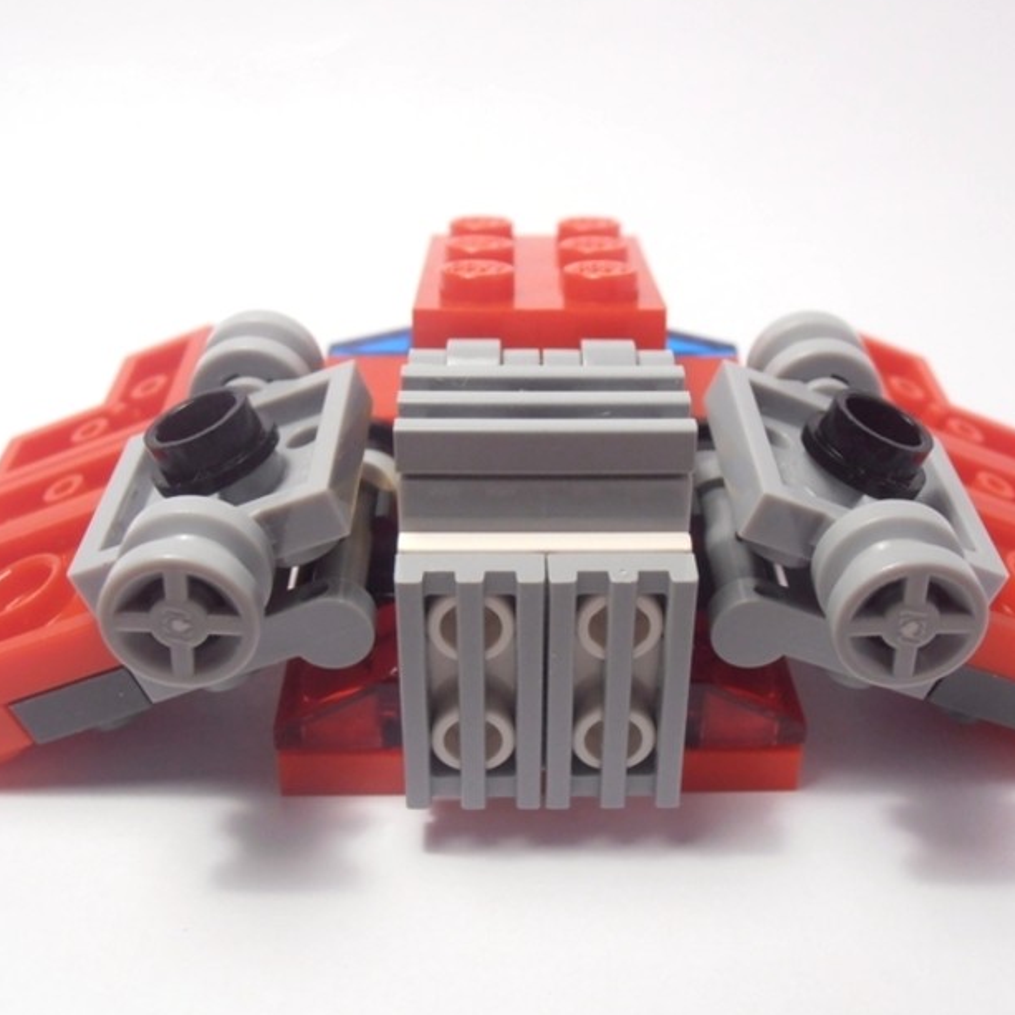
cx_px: 555
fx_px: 1592
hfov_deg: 35.3
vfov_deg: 35.3
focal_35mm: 48
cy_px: 534
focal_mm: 6.61
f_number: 3.9
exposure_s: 1/50
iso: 80
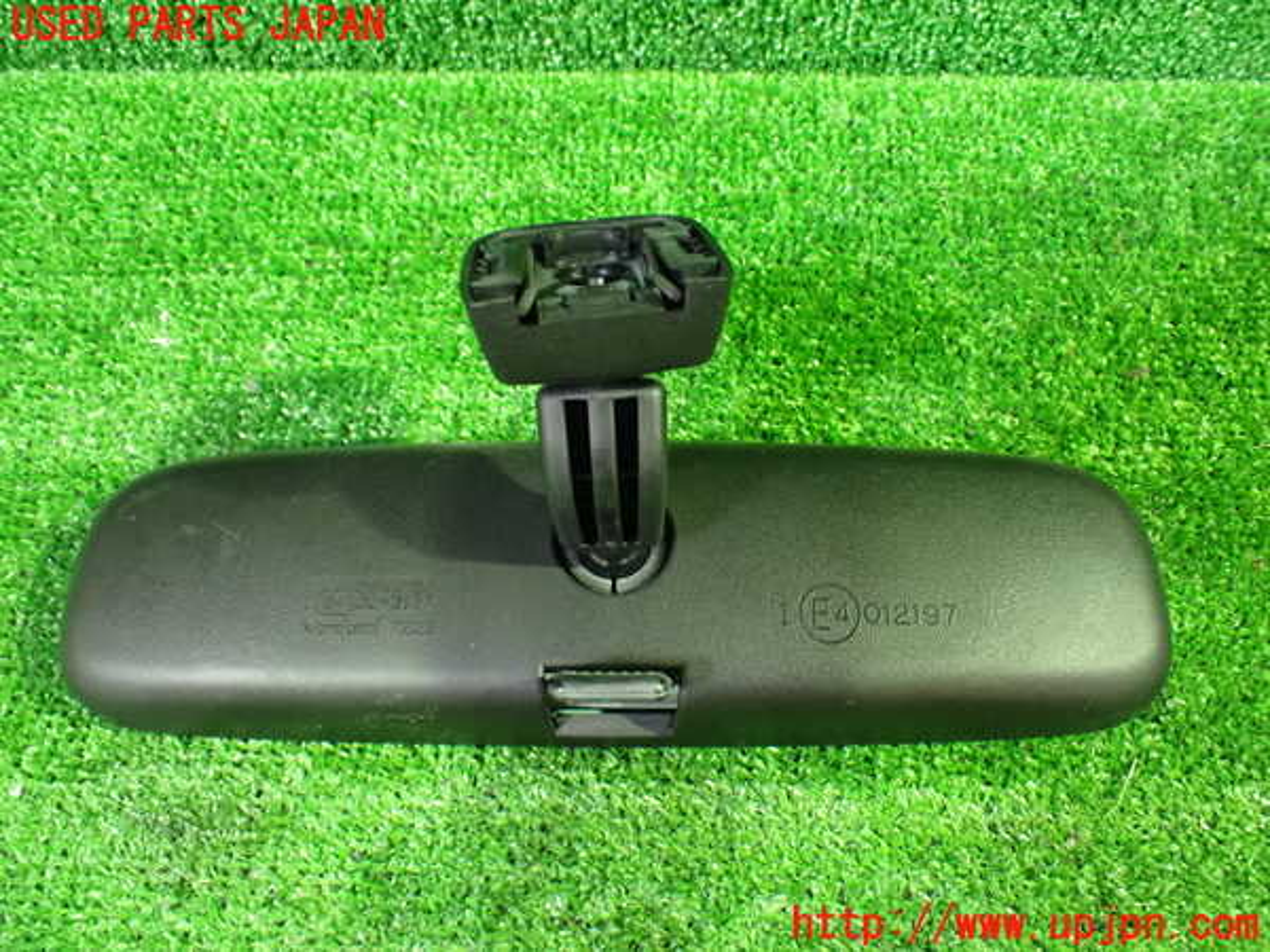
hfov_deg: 60.0
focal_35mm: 30
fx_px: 1101
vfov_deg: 46.8
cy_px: 476
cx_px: 635
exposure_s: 1/30
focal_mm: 5.4
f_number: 2.3
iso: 1250
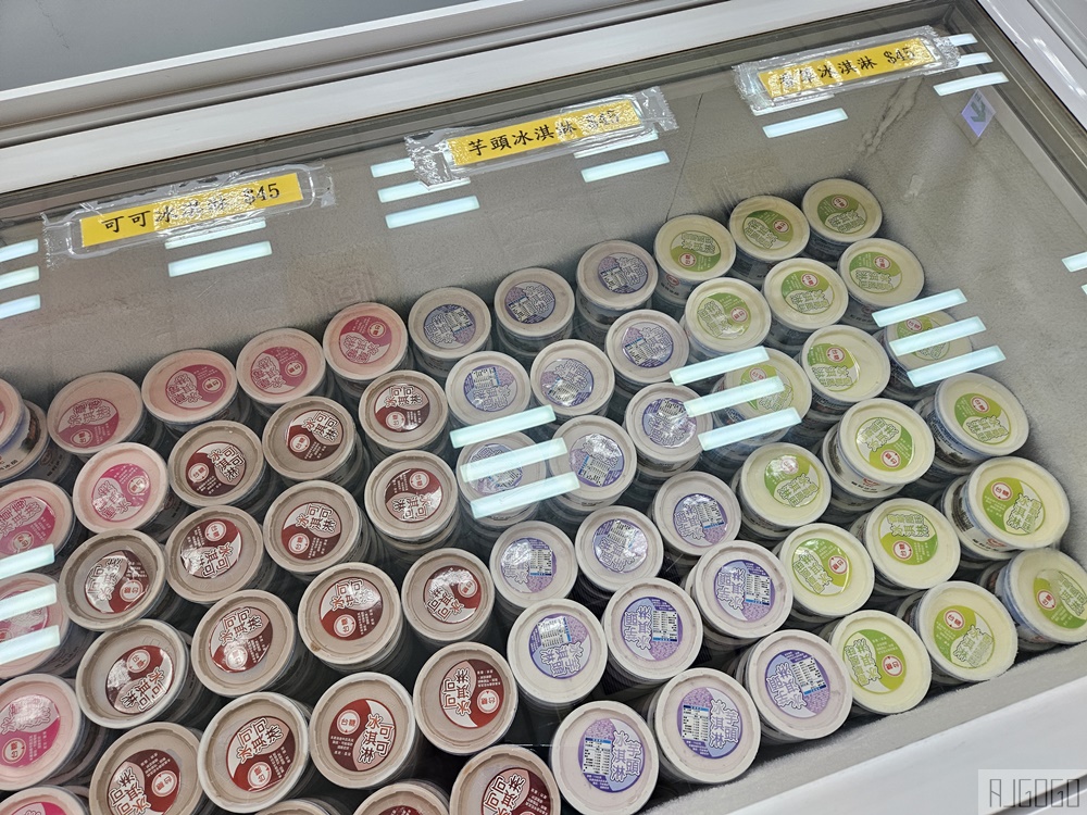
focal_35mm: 23
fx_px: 722
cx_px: 544
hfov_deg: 73.9
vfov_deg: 58.9
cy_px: 408
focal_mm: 5.4
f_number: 1.8
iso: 200
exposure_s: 1/120
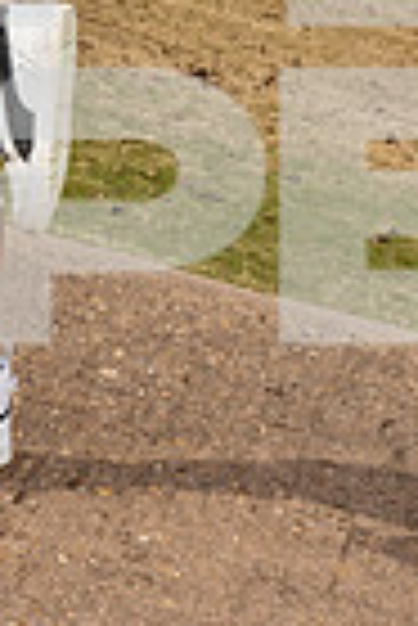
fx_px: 1459
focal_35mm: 84
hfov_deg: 15.7
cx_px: -76
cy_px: -108
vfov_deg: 22.4
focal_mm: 26
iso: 100
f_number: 8
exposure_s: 1/250
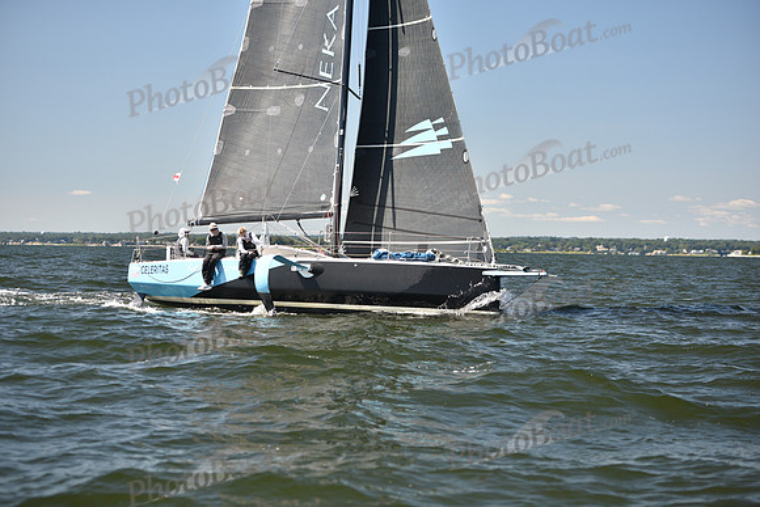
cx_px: 380
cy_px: 254
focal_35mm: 85
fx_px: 1795
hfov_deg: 23.9
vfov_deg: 16.1
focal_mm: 85
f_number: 3.2
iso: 250
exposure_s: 1/800
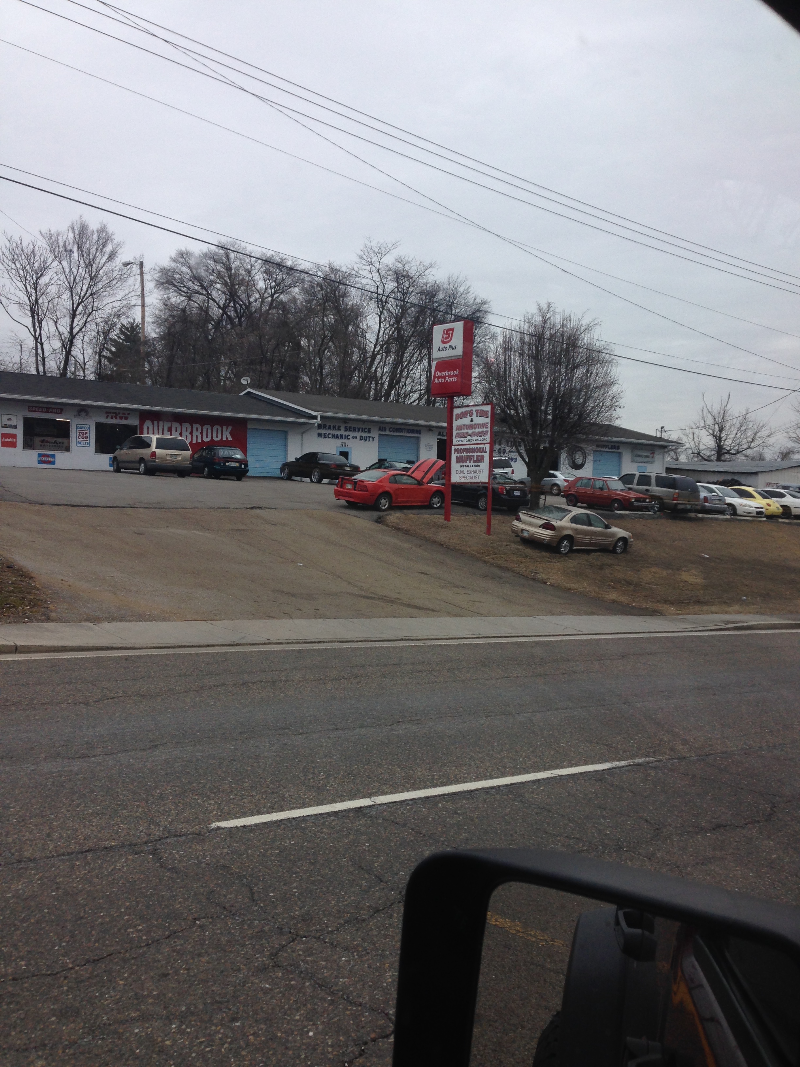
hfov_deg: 42.9
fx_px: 1017
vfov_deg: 55.4
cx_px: 400
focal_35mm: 33
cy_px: 534
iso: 50
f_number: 2.4
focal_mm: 4.12
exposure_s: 1/196
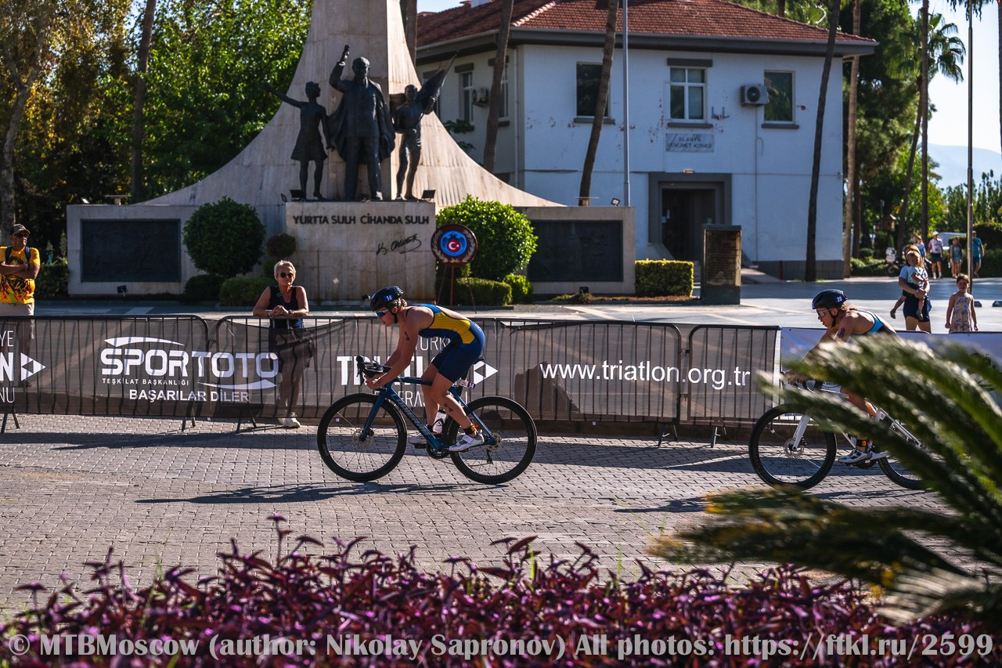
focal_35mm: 75
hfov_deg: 27.0
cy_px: 334
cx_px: 501
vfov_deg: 18.2
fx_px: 2087
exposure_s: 1/3200
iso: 200
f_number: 4
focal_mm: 75
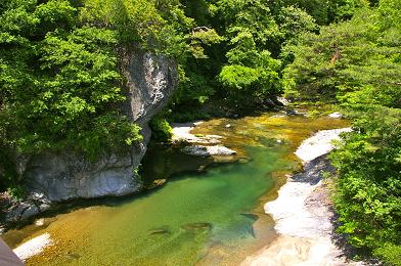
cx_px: 200
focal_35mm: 30
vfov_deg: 43.5
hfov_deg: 62.0
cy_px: 133
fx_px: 334
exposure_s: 1/180
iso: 200
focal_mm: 20
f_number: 9.5
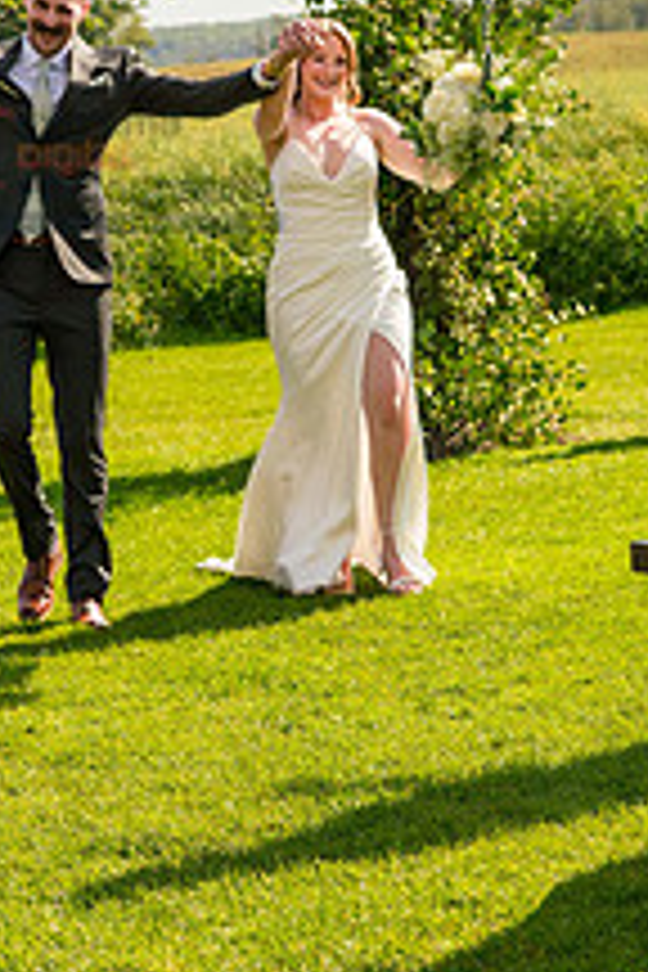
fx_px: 4212
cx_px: 94
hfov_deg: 8.8
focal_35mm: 156
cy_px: 164
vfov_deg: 13.1
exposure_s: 1/2000
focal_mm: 58
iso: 400
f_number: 4.5
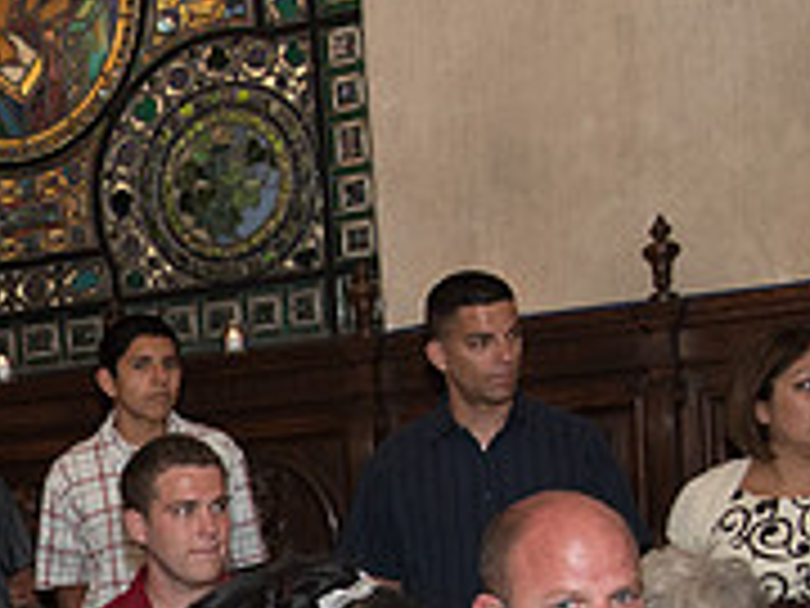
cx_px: -346
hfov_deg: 19.9
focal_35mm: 87
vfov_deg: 16.1
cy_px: 772
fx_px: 2036
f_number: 9
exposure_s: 1/80
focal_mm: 28
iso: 2000
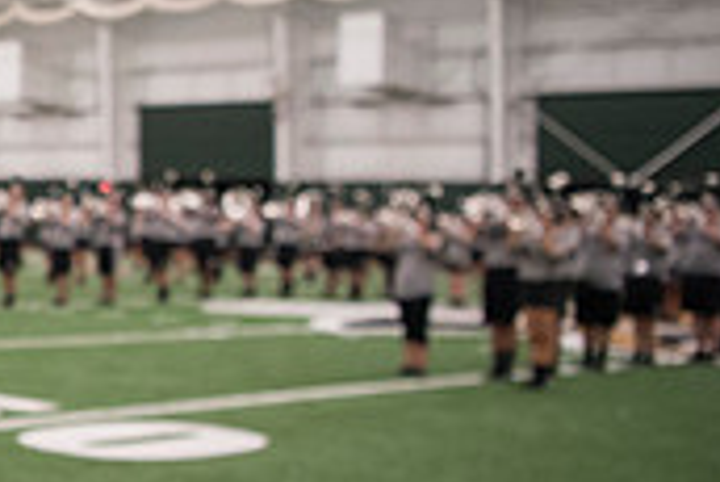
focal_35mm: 81
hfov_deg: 20.0
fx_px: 1621
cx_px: -486
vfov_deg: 16.9
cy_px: 266
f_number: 3.2
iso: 3200
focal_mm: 24
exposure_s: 1/200
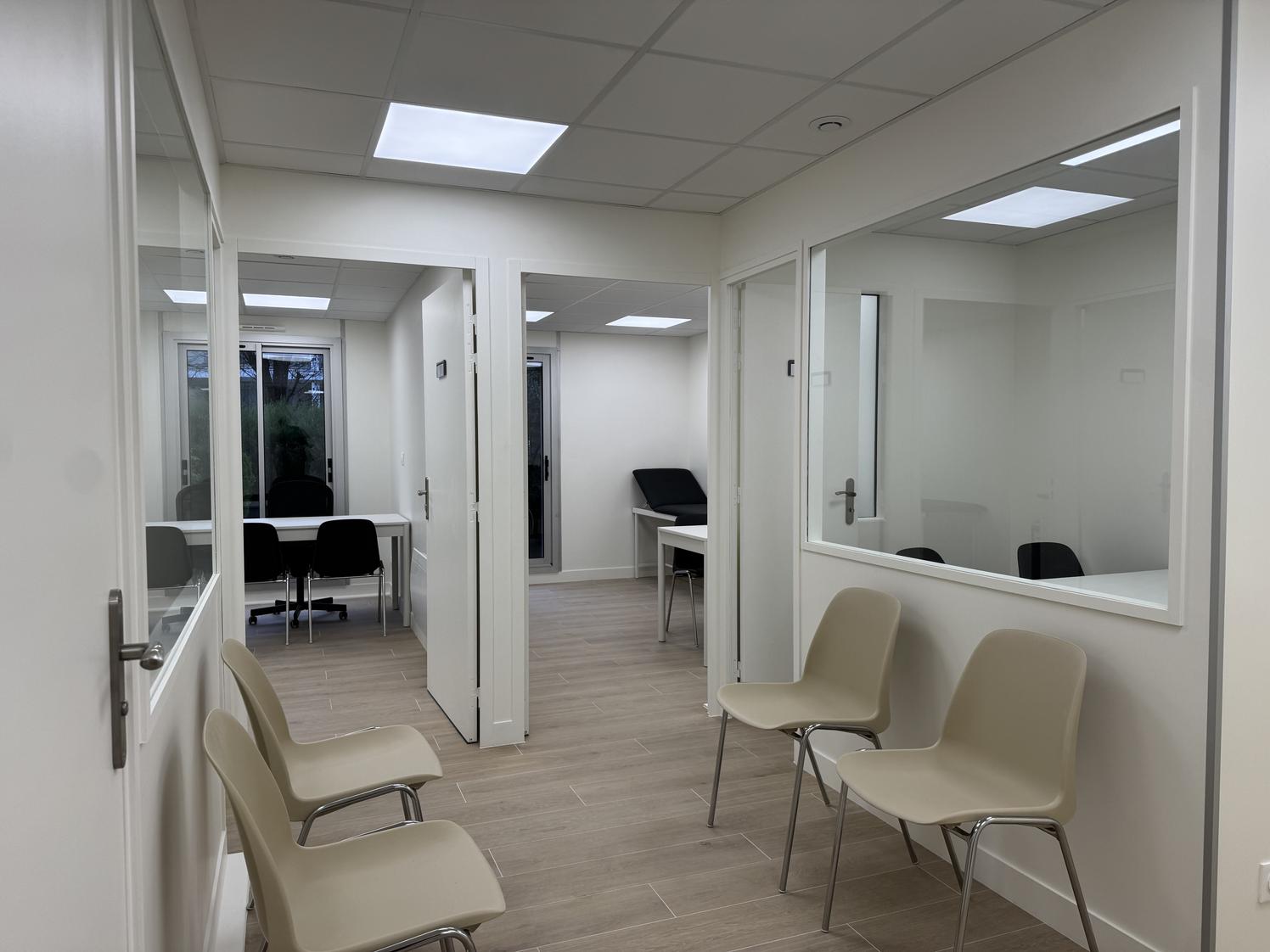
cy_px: 476
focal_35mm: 24
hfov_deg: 71.6
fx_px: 881
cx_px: 635
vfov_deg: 56.8
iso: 80
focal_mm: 6.76
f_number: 1.78
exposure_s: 1/282
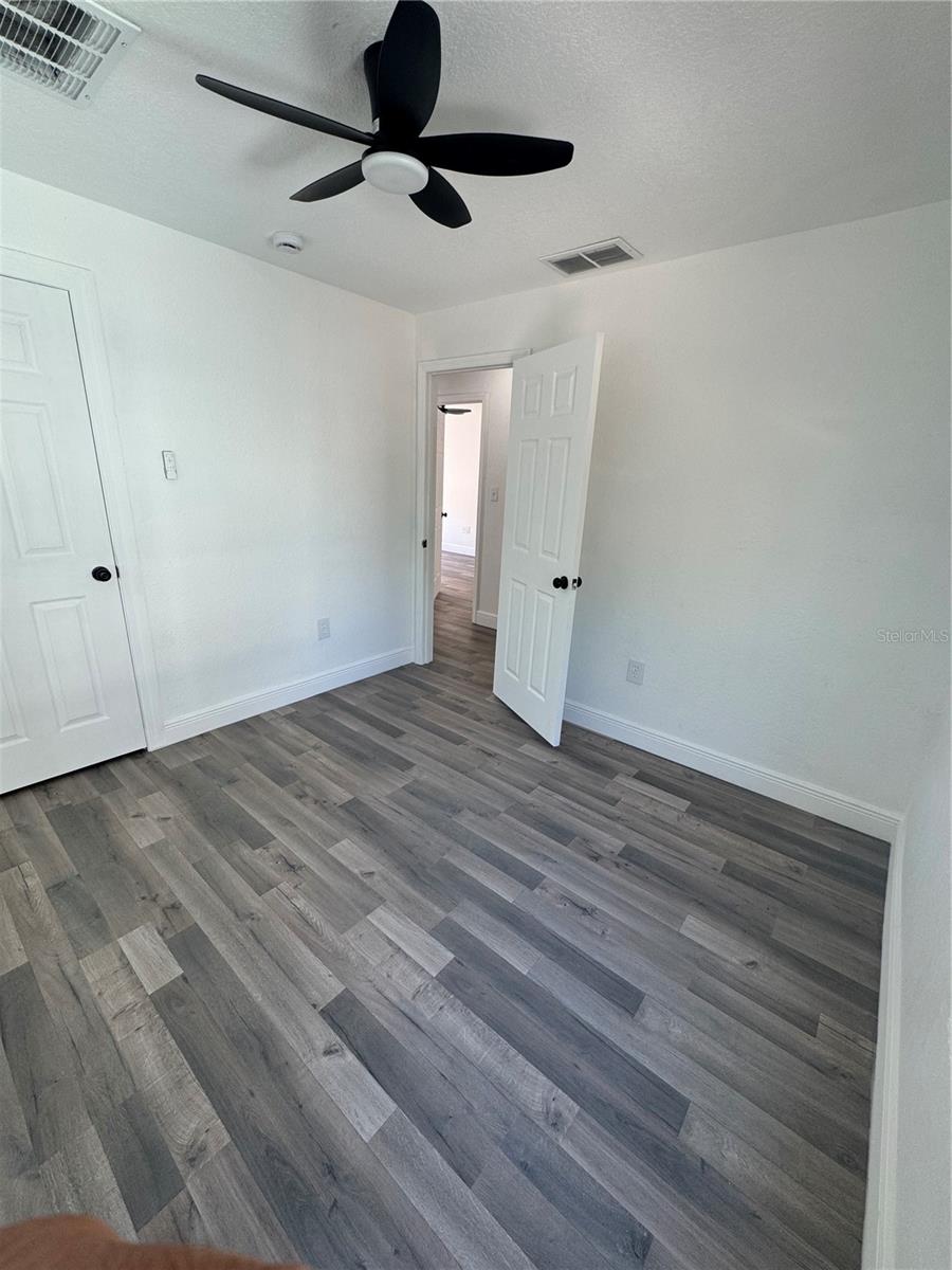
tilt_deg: -18.1
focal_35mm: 14
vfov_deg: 102.1
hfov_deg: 85.7
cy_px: 635
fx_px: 513
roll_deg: -3.0
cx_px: 476
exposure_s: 1/120
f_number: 2.2
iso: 80
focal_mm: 2.22
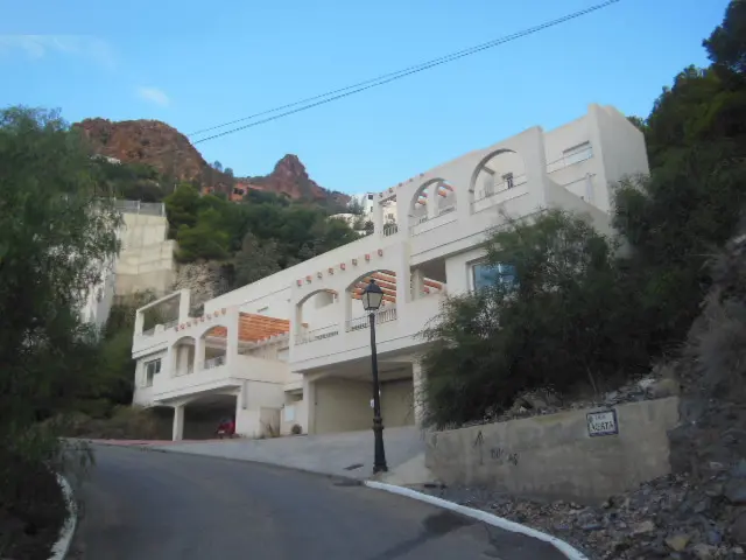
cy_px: 280
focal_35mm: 29
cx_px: 373
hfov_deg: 61.7
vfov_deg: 48.2
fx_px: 625
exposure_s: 1/400
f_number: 3.7
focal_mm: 5.2
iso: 125
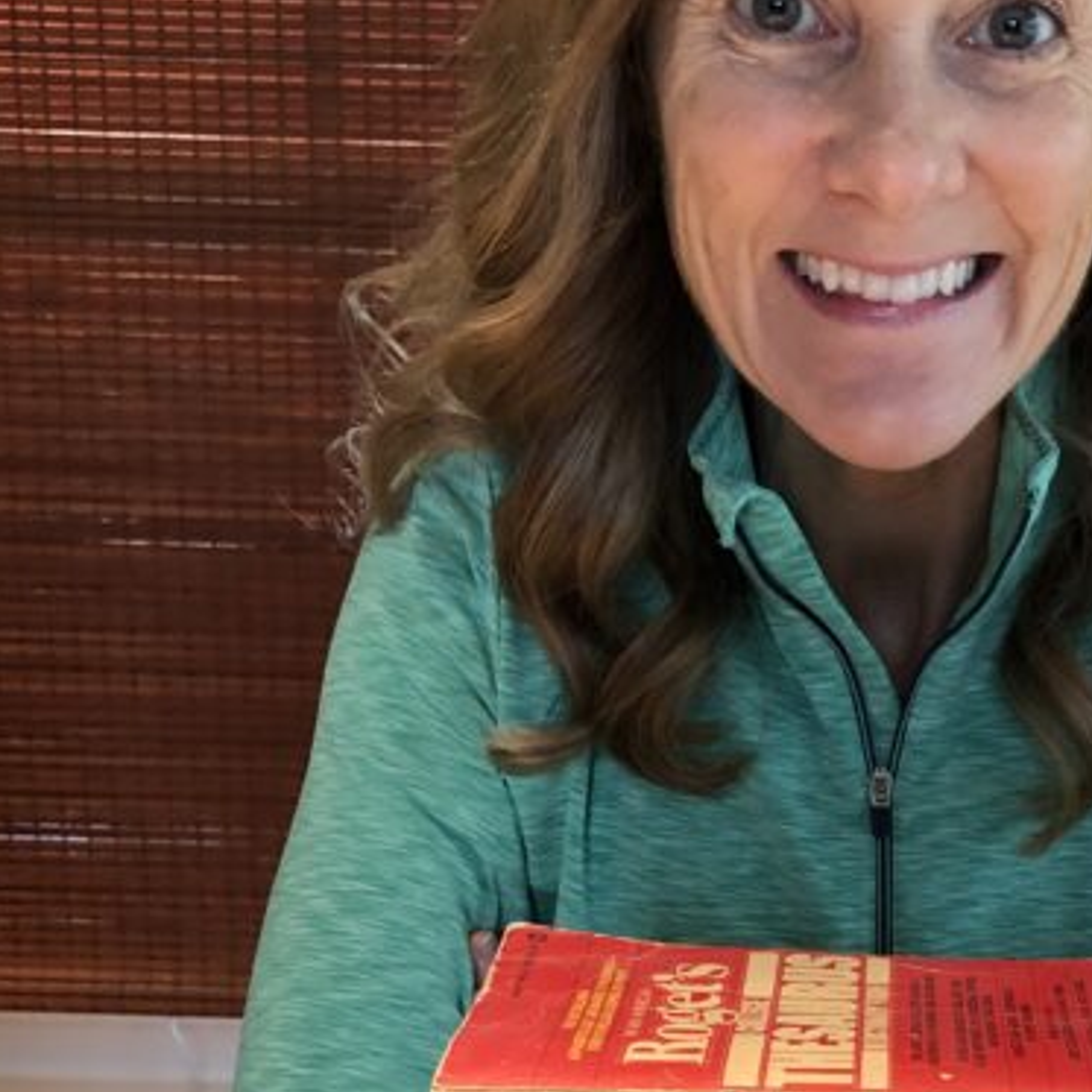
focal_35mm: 68
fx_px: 2427
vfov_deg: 24.8
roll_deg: +0.1
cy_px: 931
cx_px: 969
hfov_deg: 24.7
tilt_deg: -13.3
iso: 50
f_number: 1.8
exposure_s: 1/15
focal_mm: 3.99
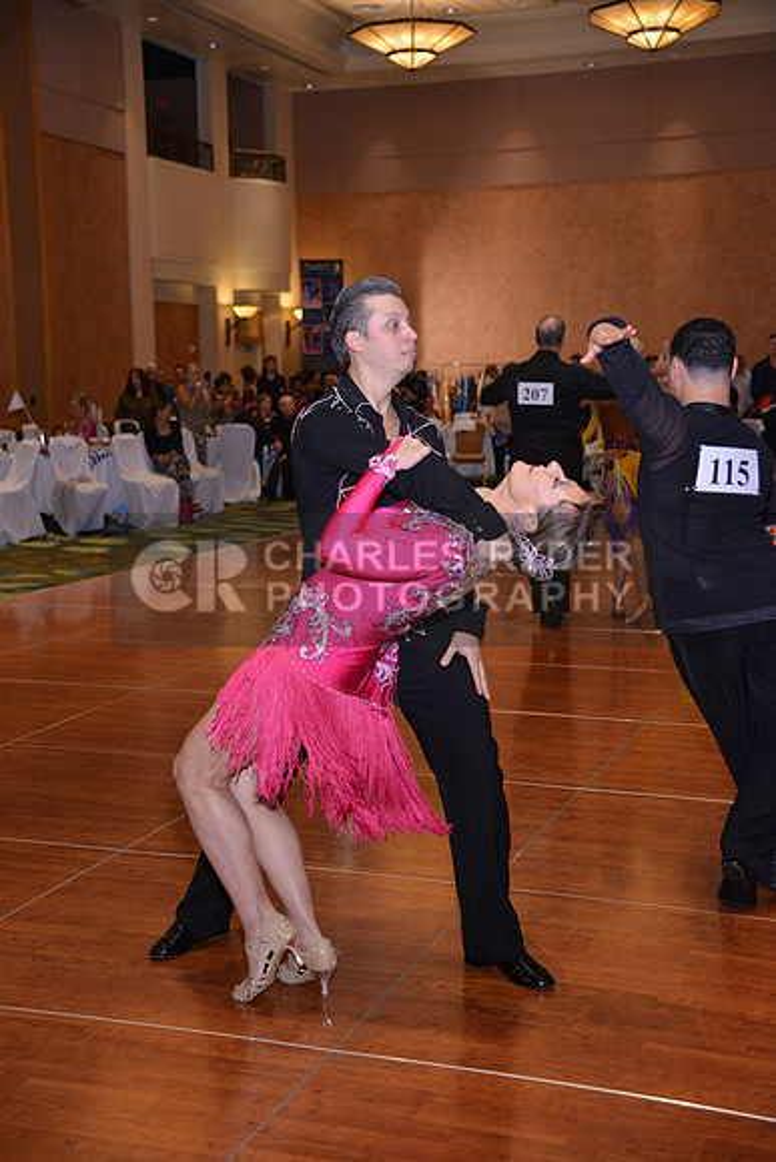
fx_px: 1616
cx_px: 388
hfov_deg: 27.0
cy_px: 581
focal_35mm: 50
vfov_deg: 39.6
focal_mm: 50
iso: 1000
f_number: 4
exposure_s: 1/250
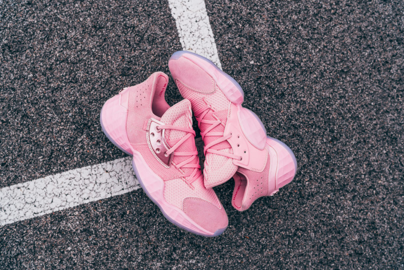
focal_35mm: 35
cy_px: 135
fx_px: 393
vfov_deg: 37.9
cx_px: 202
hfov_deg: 54.4
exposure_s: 1/640
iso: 100
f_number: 3.5
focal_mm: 35
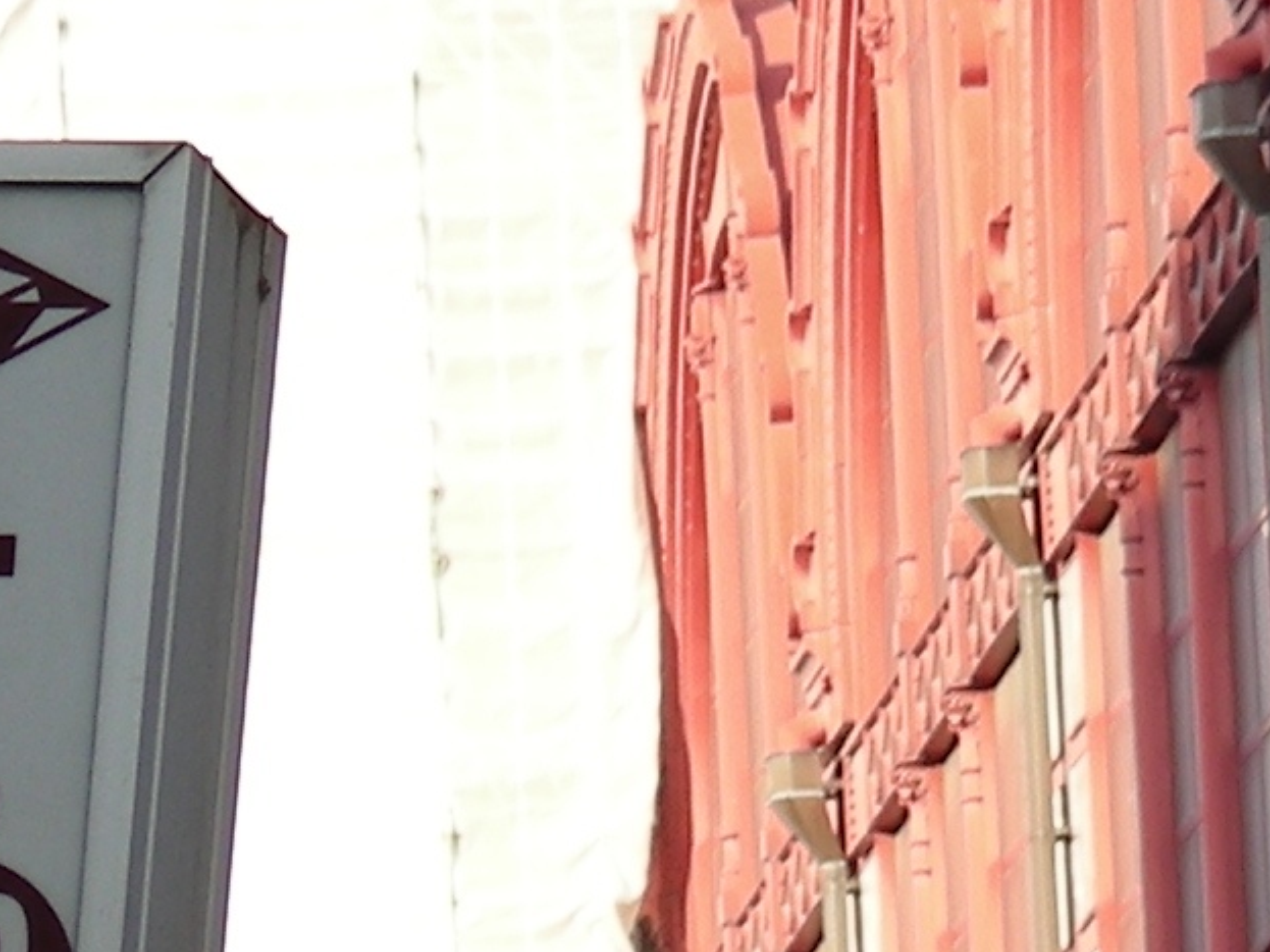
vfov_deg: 2.6
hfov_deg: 3.4
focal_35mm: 579
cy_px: 1851
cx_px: -936
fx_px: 21238
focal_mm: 21.3
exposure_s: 1/94.7
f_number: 3.5
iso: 50
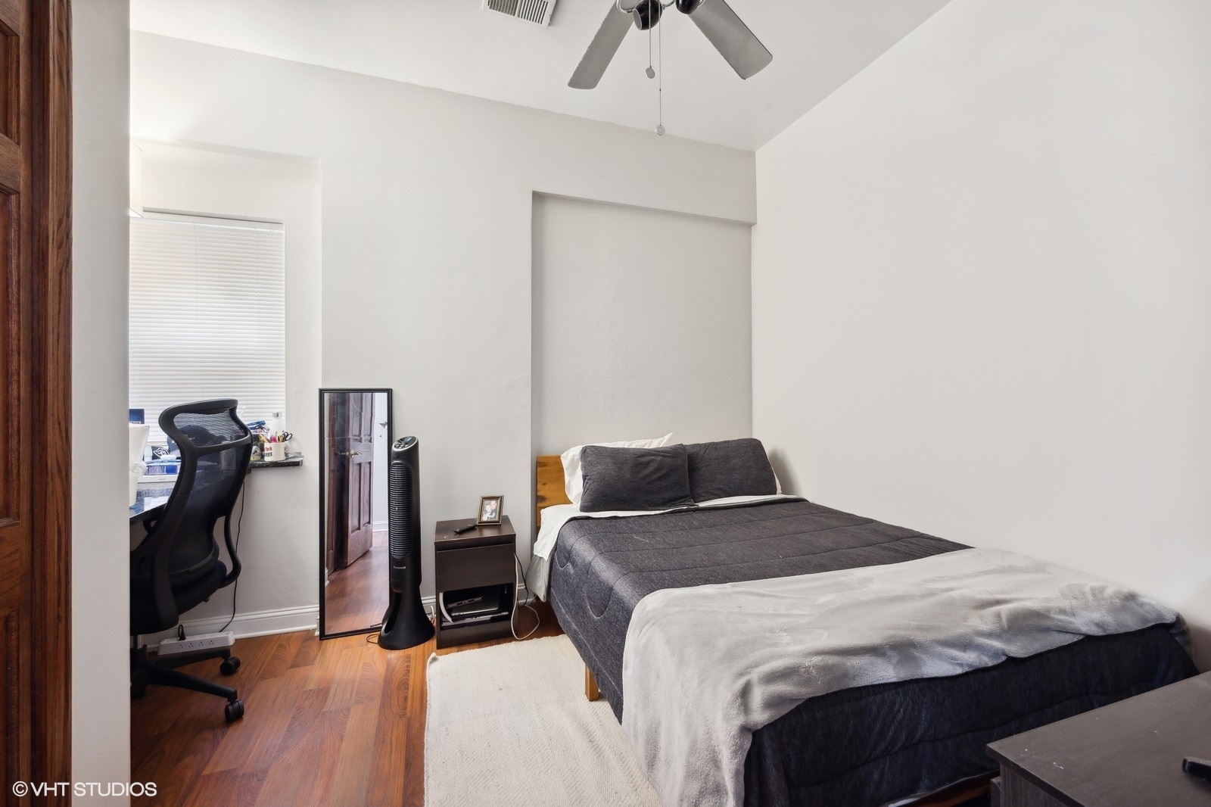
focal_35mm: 14
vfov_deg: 81.2
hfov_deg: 104.3
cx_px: 606
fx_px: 471
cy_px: 404
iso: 400
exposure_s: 1/6
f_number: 9.5
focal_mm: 14
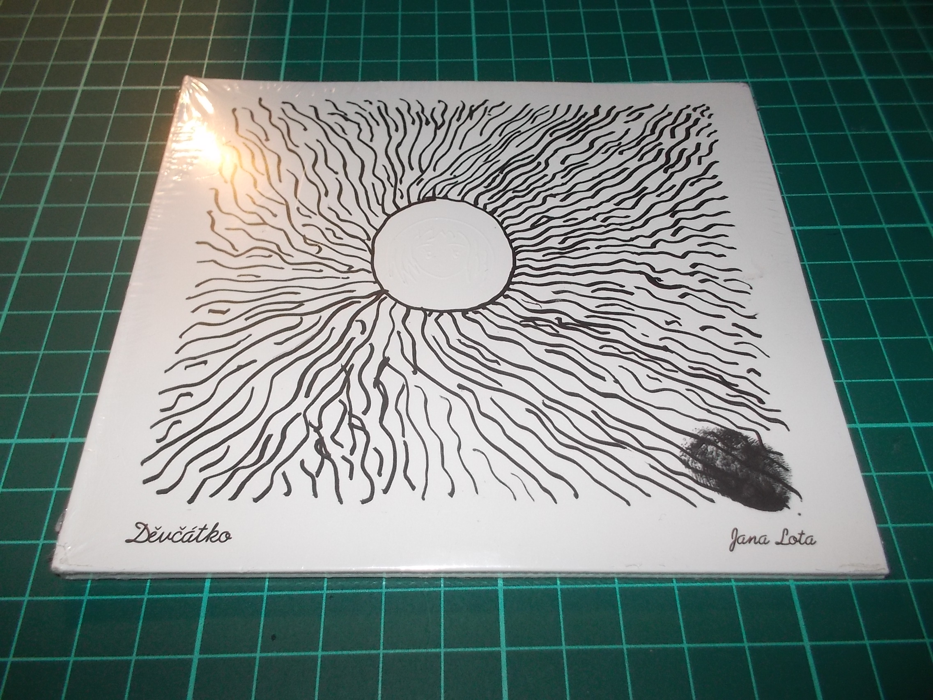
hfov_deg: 61.7
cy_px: 350
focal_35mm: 29
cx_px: 466
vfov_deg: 48.2
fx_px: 782
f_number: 3.3
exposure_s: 1/30
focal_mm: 4.1
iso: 200
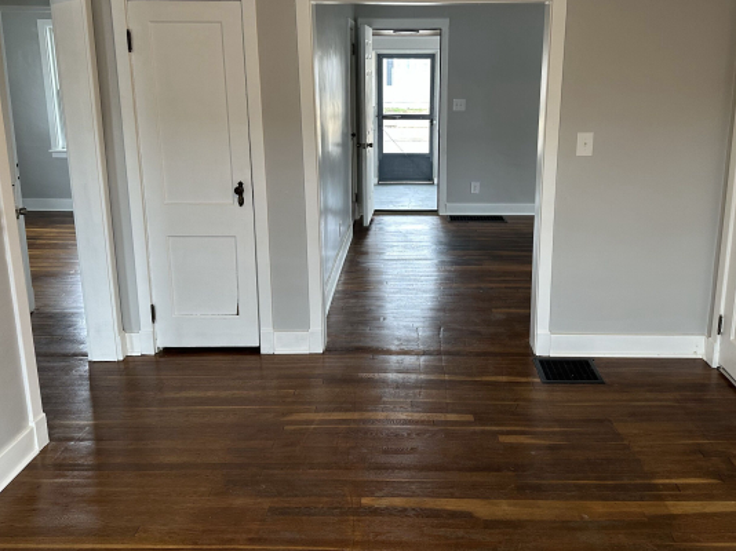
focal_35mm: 30
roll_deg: -0.3
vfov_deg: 46.5
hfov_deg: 59.9
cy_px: 218
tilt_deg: -13.0
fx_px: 638
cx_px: 405
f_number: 1.78
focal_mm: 6.86
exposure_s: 1/60
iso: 125
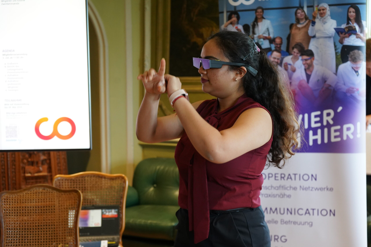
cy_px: 124
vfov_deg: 26.0
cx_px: 186
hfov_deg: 38.2
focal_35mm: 52
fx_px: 536
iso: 4000
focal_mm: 52
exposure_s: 1/160
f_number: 5
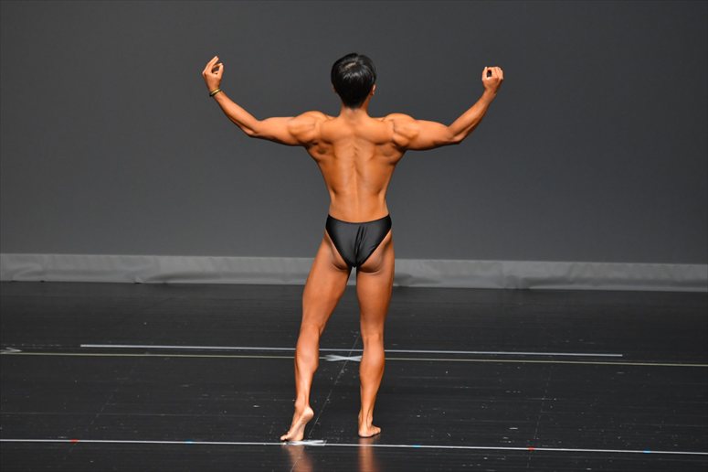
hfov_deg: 6.5
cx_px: 354
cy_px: 236
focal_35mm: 315
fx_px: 6192
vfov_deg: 4.4
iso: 2500
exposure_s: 1/400
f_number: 5.6
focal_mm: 210
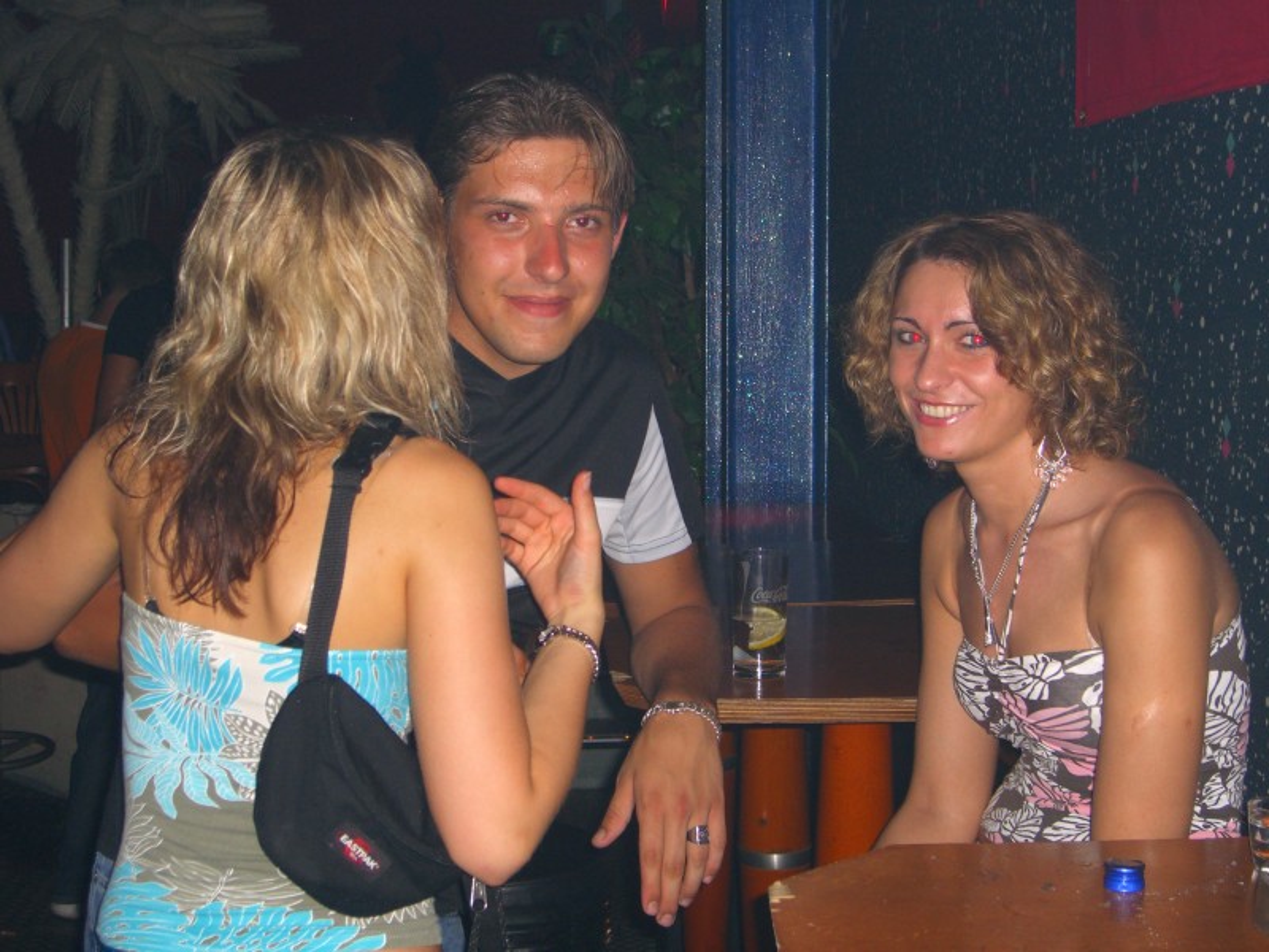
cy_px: 476
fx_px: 2090
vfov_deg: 25.7
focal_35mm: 57
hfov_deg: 33.8
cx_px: 634
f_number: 3.6
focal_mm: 11.8
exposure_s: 1/60
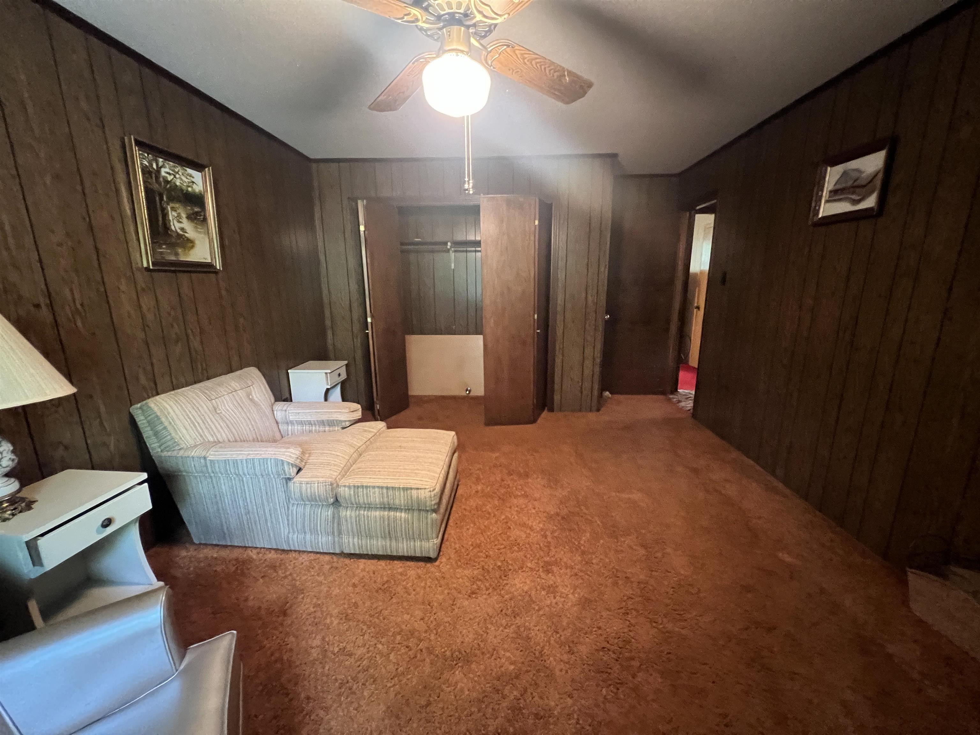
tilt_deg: -11.3
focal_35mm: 13
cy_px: 368
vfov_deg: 89.9
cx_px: 490
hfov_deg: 106.2
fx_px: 368
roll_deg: +0.4
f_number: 1.8
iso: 1000
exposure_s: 1/30
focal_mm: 1.57
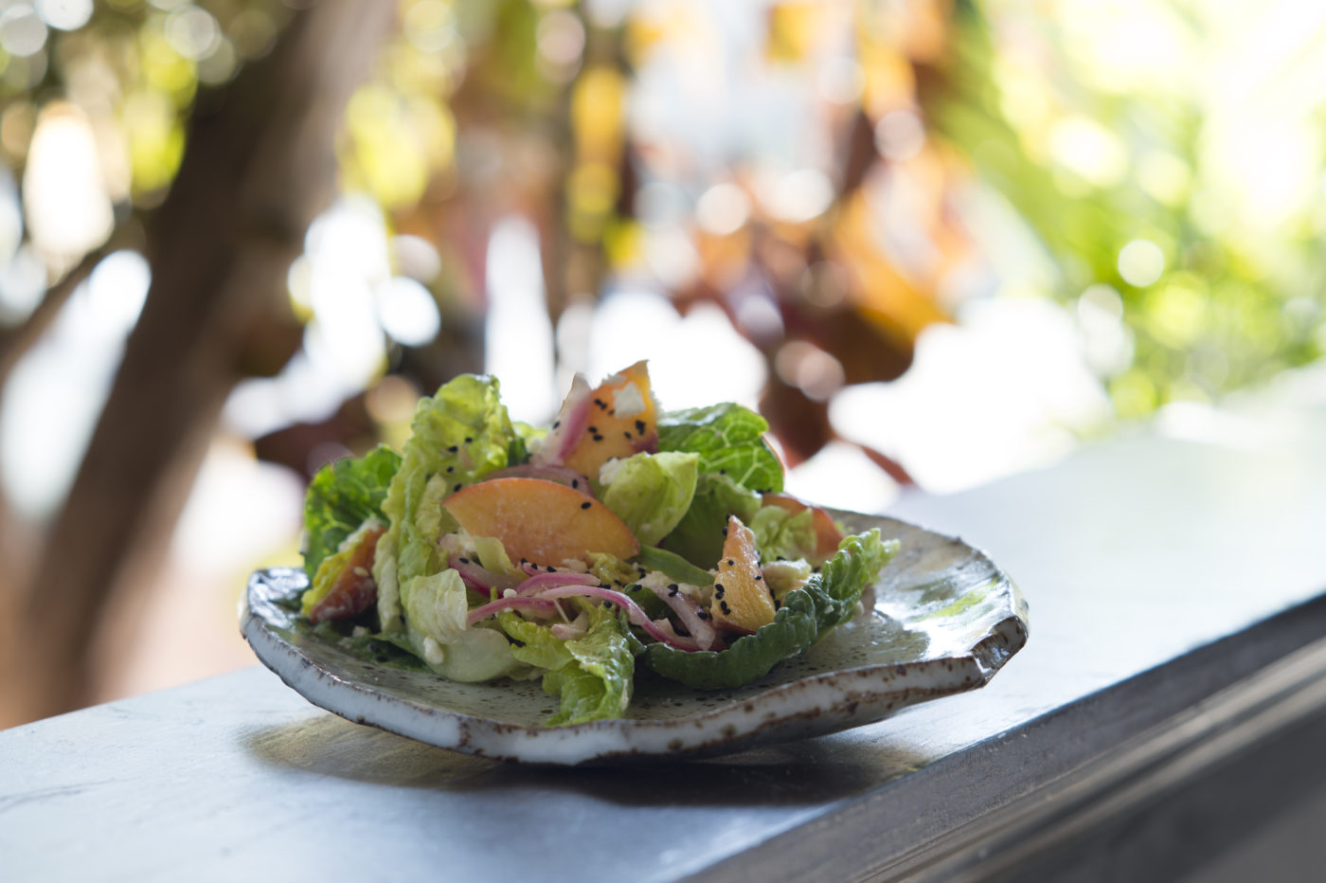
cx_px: 663
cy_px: 442
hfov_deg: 19.5
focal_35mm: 105
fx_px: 3865
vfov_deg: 13.0
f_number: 5.6
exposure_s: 1/25
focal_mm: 105
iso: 100
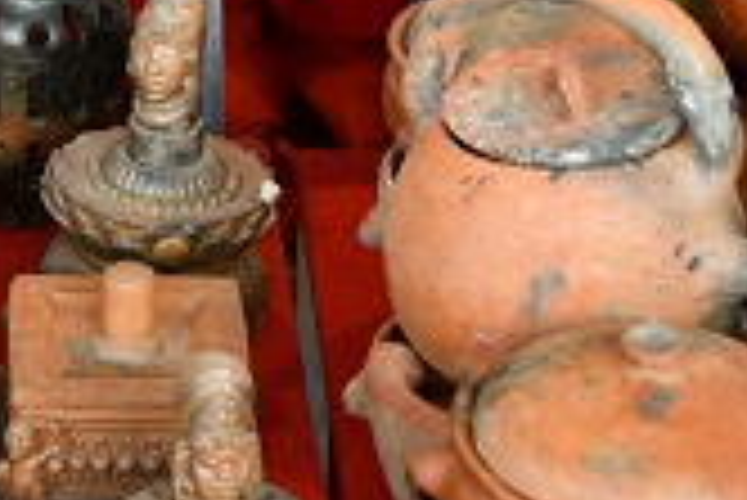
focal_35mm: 152
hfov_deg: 13.2
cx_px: -117
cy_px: -32
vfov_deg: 9.0
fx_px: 3157
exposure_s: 1/200
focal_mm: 28
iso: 400
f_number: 5
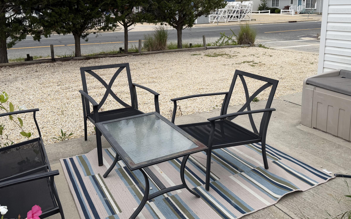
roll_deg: -1.0
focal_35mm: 32
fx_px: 306
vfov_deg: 39.0
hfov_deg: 59.6
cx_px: 178
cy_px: 72
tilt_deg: -11.4
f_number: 1.78
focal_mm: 6.76
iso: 80
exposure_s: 1/1091
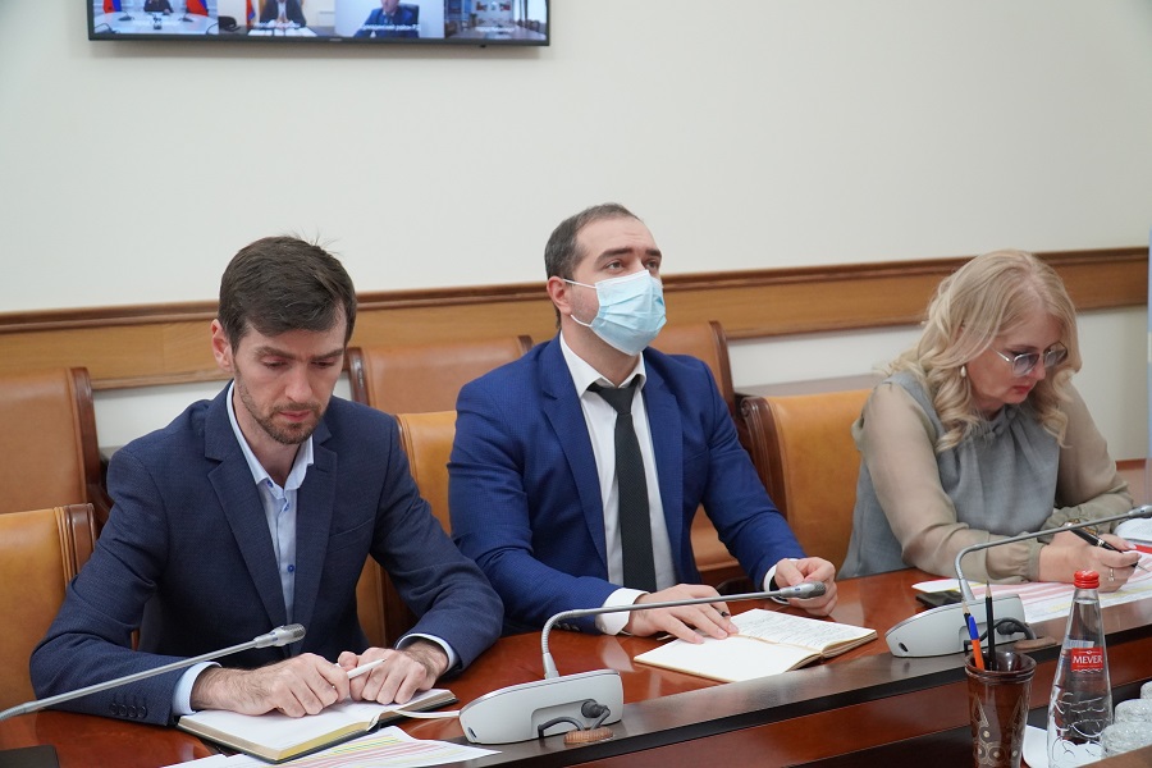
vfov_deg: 30.8
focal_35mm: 44
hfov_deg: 45.0
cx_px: 576
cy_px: 384
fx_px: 1392
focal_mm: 29
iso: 2000
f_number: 4
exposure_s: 1/160
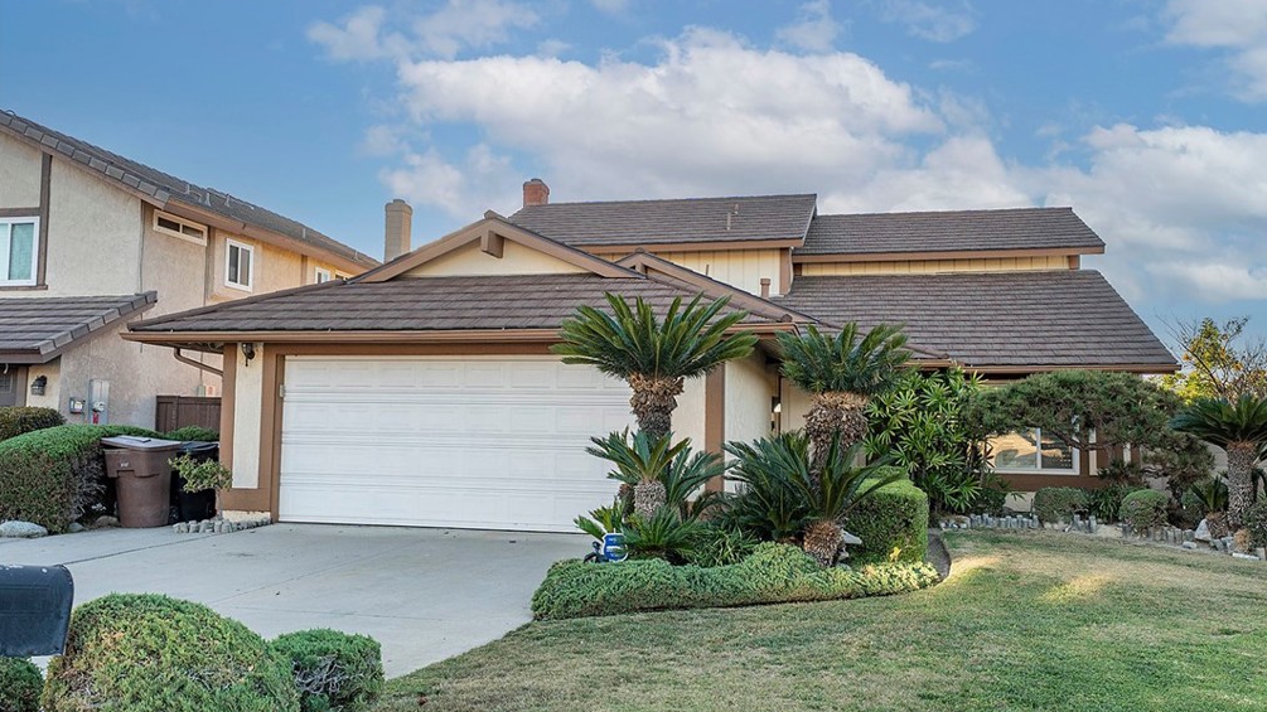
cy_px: 373
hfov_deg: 61.0
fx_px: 1075
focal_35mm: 32
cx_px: 643
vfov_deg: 36.7
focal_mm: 20
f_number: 5.6
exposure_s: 1/100
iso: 125
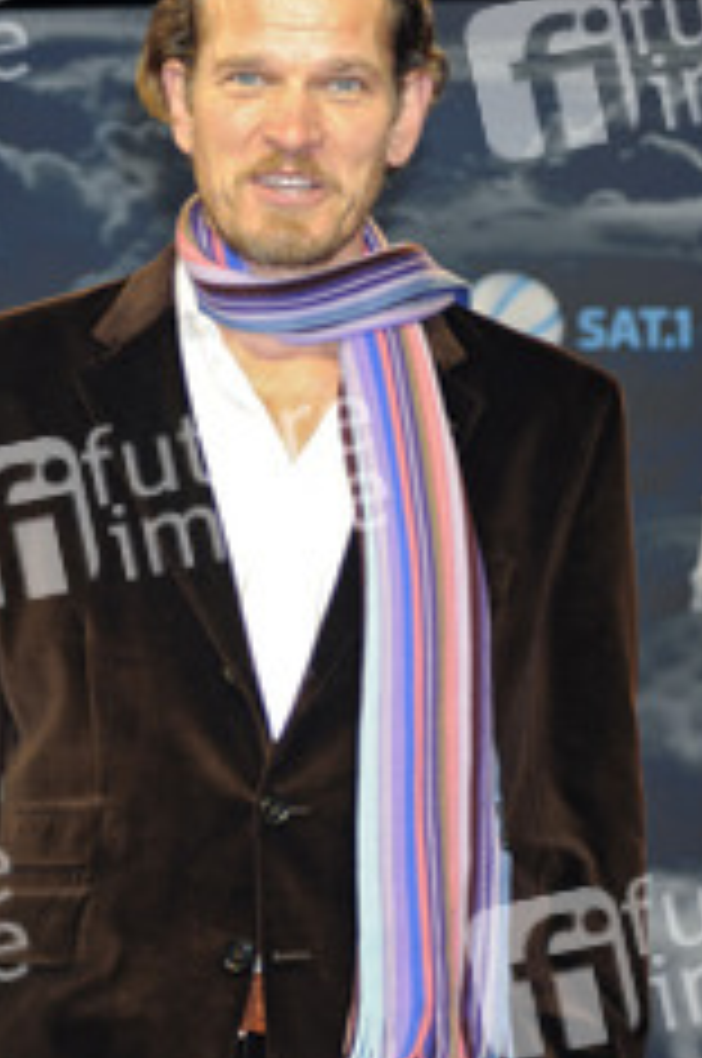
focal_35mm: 119
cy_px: 729
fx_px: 3491
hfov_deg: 11.5
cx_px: 288
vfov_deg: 17.2
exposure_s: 1/160
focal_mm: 70
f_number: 4
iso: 500
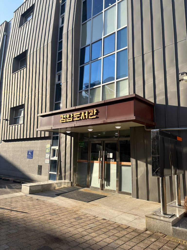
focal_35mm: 26
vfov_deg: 67.3
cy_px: 125
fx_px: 187
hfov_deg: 53.1
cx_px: 94
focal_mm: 5.96
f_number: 1.6
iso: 50
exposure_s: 1/1364
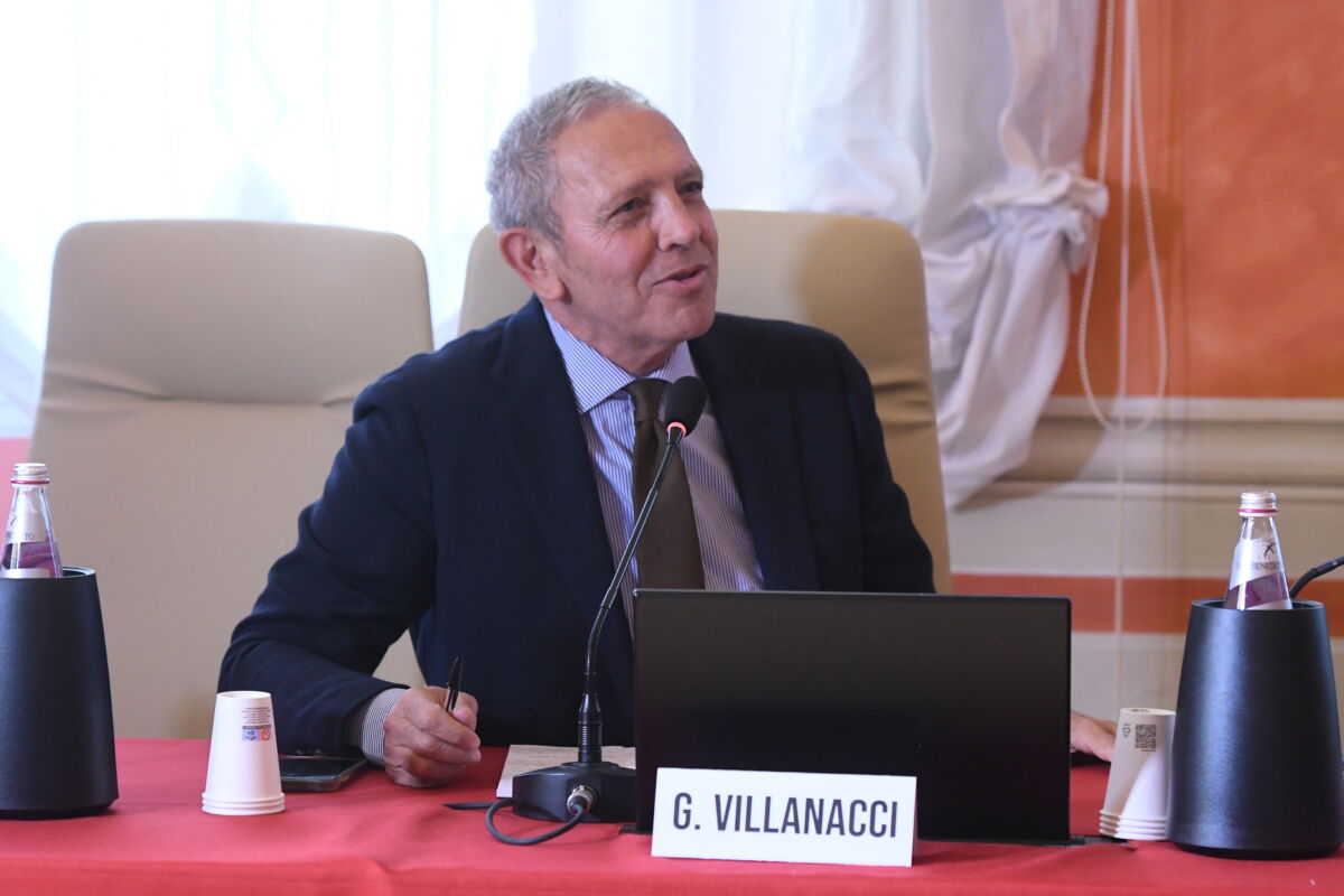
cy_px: 448
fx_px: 6272
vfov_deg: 8.2
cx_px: 672
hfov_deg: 12.2
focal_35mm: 168
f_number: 3.5
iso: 4000
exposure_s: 1/160
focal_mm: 112
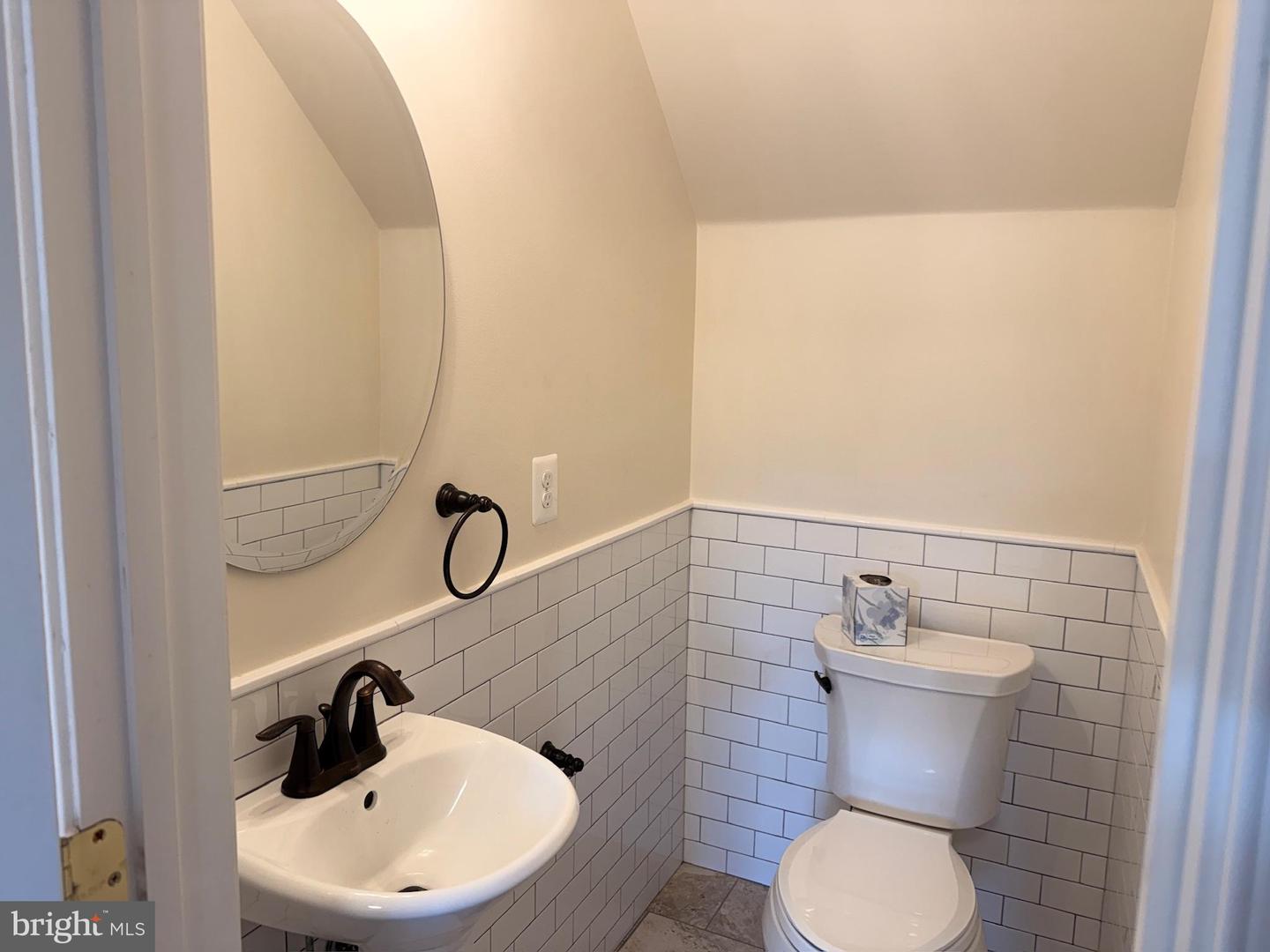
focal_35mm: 24
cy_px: 476
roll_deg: +0.6
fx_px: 881
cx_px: 635
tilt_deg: -7.3
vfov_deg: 56.8
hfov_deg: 71.6
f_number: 1.78
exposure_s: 1/120
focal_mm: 6.76
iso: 80
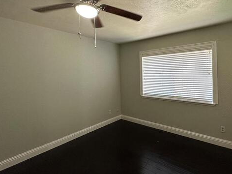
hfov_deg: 82.8
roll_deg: +1.0
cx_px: 147
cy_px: 74
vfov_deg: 68.3
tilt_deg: -0.6
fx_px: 127
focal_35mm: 19
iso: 200
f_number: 2.2
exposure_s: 1/120
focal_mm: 2.22
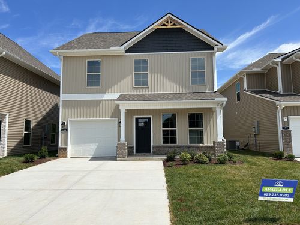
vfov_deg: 53.1
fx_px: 225
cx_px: 150
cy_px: 112
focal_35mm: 26
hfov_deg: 67.3
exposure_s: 1/4630
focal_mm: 5.7
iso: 50
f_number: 1.5
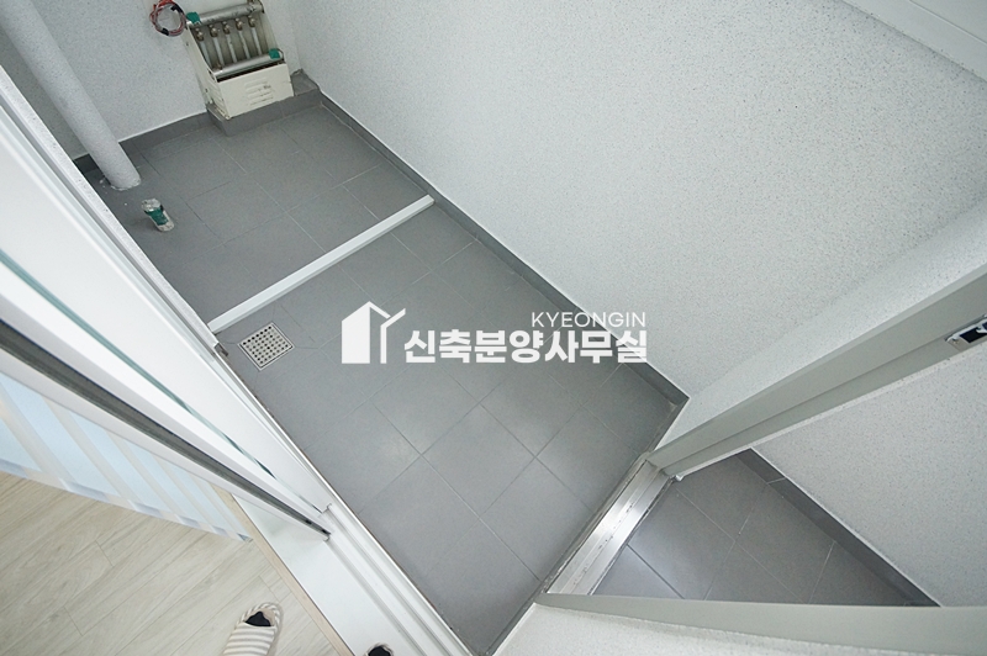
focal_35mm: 15
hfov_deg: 100.4
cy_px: 328
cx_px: 494
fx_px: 411
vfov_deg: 77.2
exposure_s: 1/160
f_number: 5.6
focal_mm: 10
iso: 1600
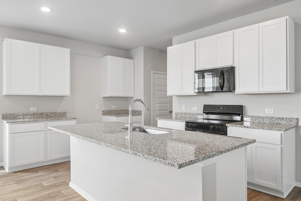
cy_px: 100
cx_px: 150
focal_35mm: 24
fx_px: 201
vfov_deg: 53.1
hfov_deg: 73.7
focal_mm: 16
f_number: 8
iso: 400
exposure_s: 1/50
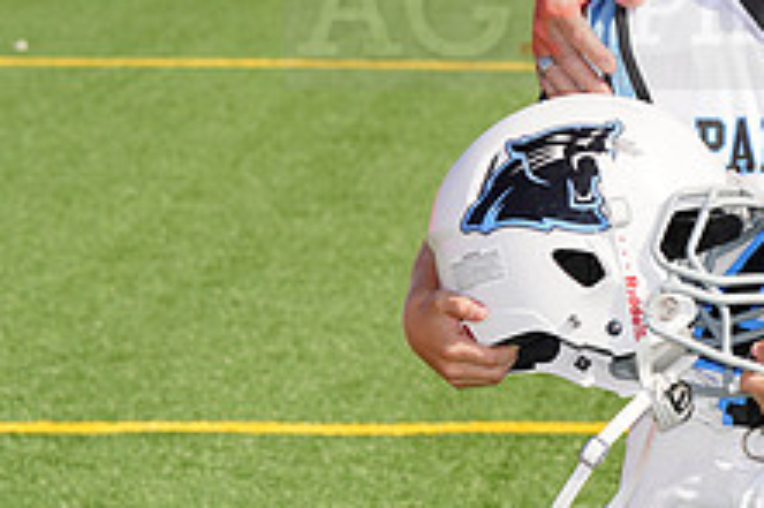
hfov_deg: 5.9
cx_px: 864
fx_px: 7401
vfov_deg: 3.9
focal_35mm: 349
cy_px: -14
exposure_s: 1/250
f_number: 10
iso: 100
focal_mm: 133
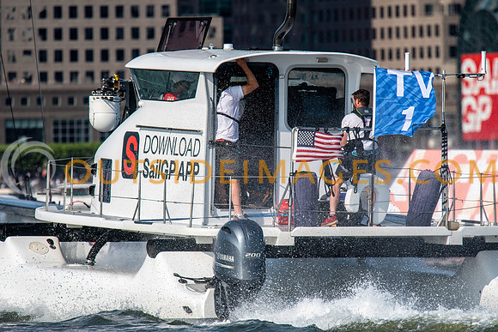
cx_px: 249
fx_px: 8717
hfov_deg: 3.3
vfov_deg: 2.2
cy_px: 166
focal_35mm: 630
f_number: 5.6
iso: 500
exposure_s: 1/3200
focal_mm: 420
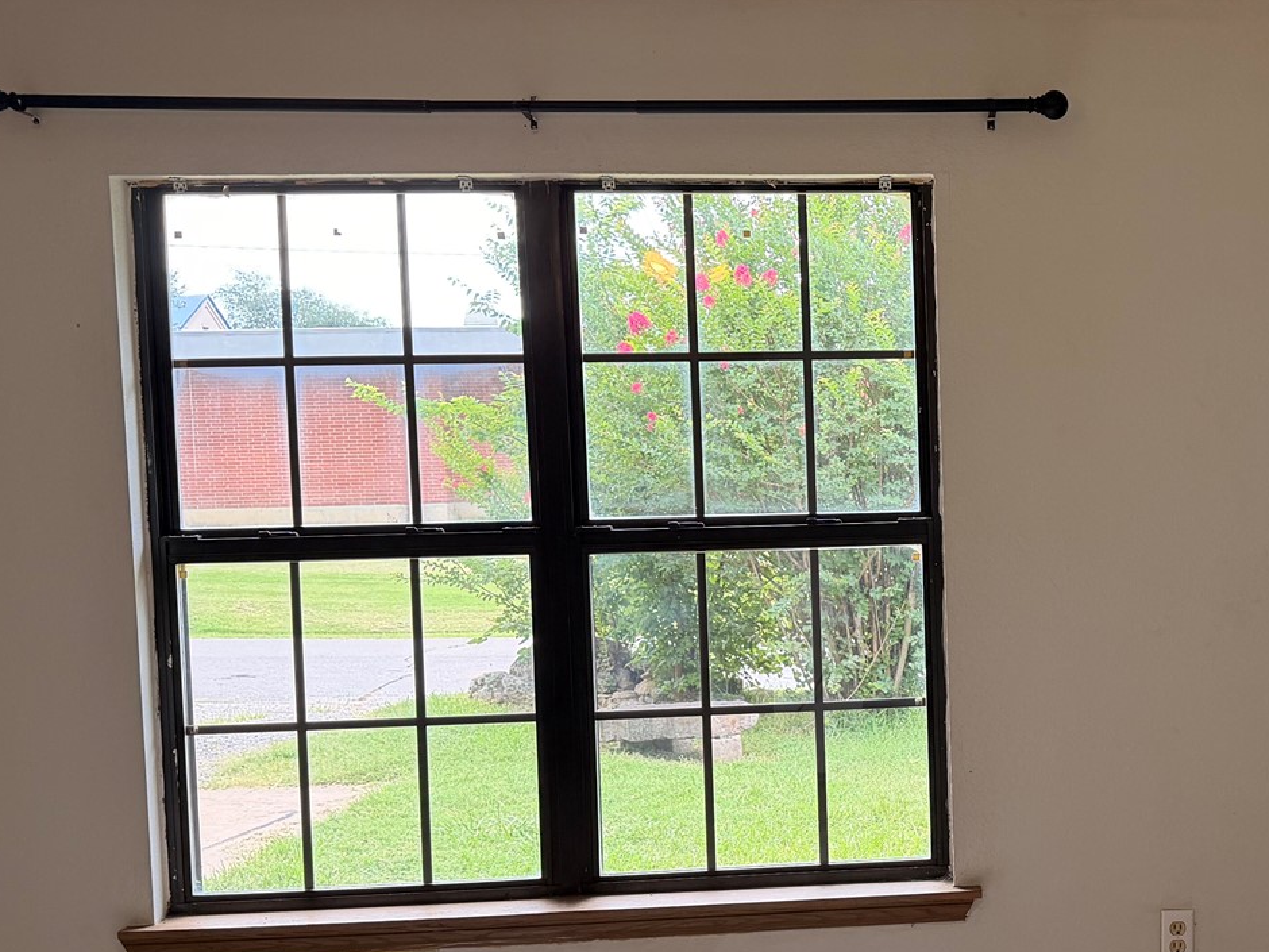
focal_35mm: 49
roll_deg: +2.3
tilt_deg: -3.6
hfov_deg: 37.3
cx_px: 1041
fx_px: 1796
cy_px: 556
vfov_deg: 29.6
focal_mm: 6.76
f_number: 1.78
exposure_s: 1/178
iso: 80
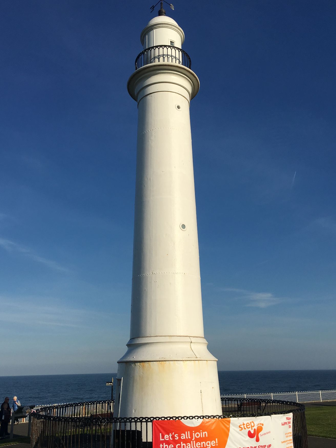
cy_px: 238
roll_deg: +1.3
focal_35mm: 34
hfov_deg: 41.8
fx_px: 440
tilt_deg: +17.6
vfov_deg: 53.9
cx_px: 168
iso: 25
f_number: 2.2
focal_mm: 4.15
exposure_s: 1/3497
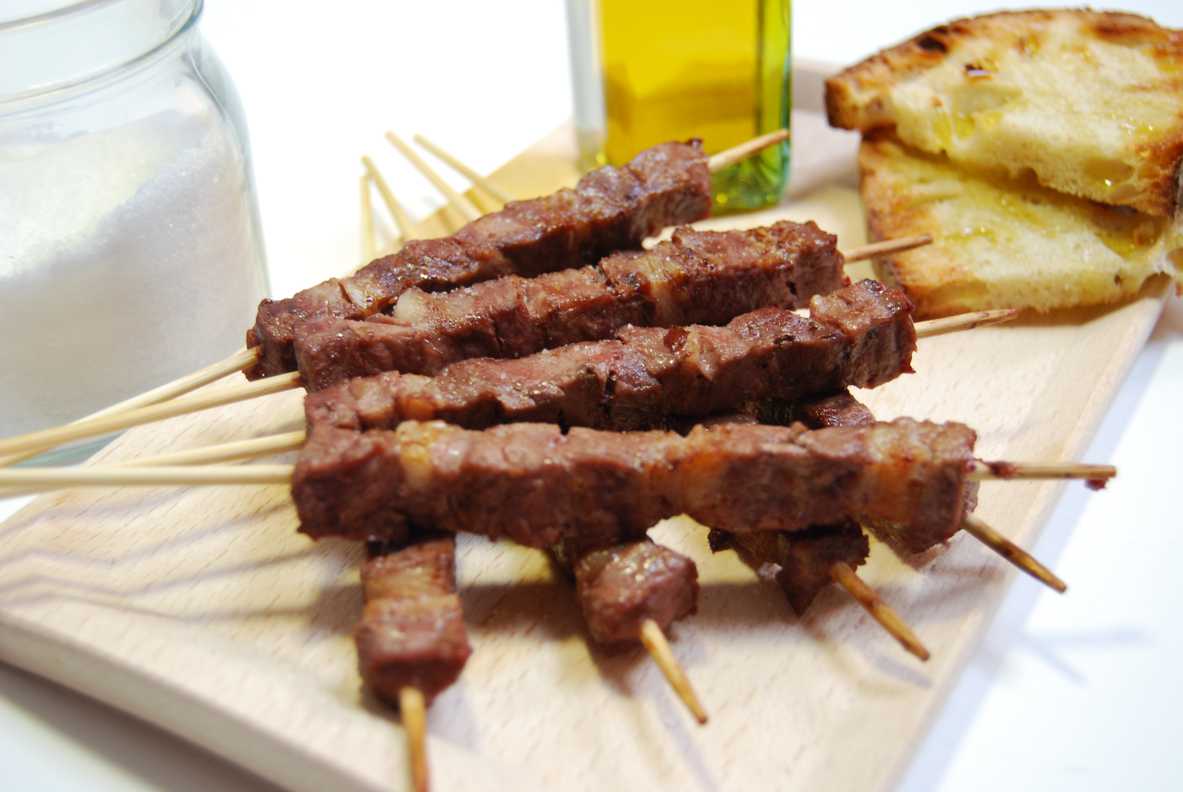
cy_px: 396
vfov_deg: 28.2
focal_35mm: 48
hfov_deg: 41.1
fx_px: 1579
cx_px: 592
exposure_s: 1/20
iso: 400
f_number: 4.5
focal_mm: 32
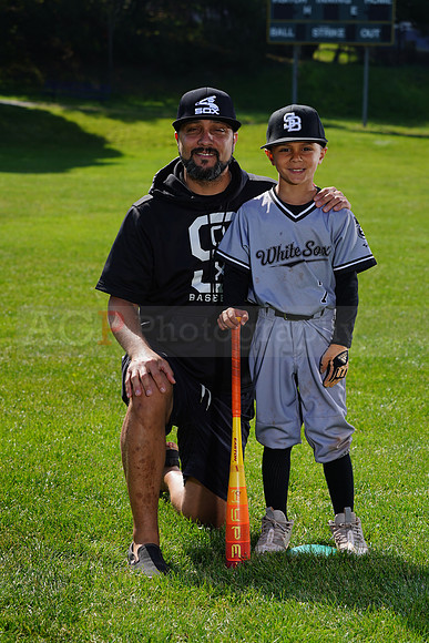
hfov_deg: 13.4
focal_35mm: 102
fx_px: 1822
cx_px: 214
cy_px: 322
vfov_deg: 20.0
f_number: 8
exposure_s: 1/250
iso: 100
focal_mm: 102
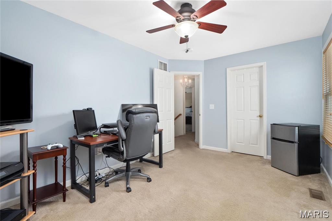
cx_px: 166
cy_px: 110
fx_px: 147
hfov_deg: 96.8
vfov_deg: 73.7
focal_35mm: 16
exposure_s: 1/2.5
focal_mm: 8
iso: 640
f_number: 10
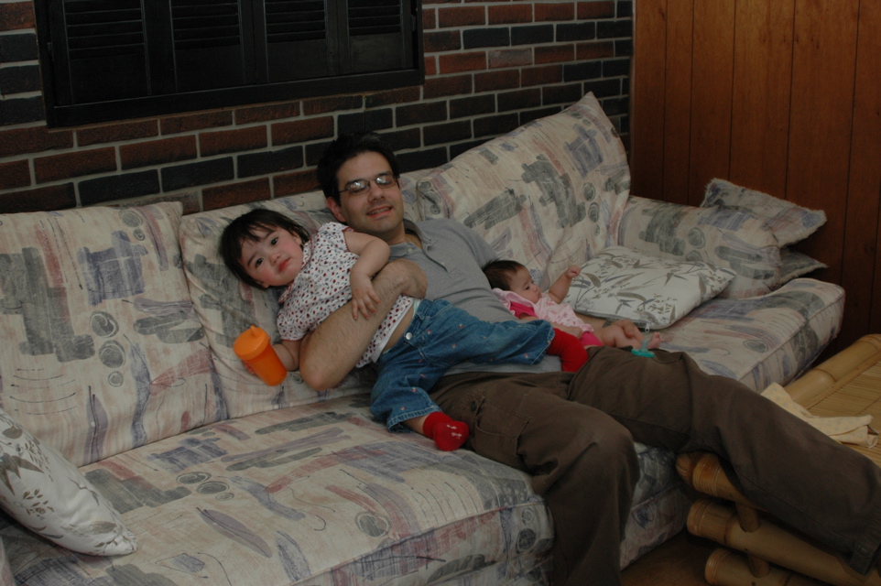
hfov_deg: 46.4
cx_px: 440
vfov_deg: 31.8
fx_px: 1027
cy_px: 293
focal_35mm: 42
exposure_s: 1/60
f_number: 3.5
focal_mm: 28
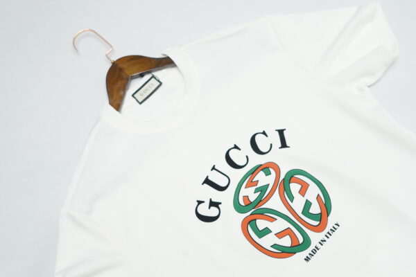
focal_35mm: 50
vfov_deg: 27.0
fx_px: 578
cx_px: 208
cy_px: 138
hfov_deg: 39.6
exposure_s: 1/200
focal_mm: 50
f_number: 4
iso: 800
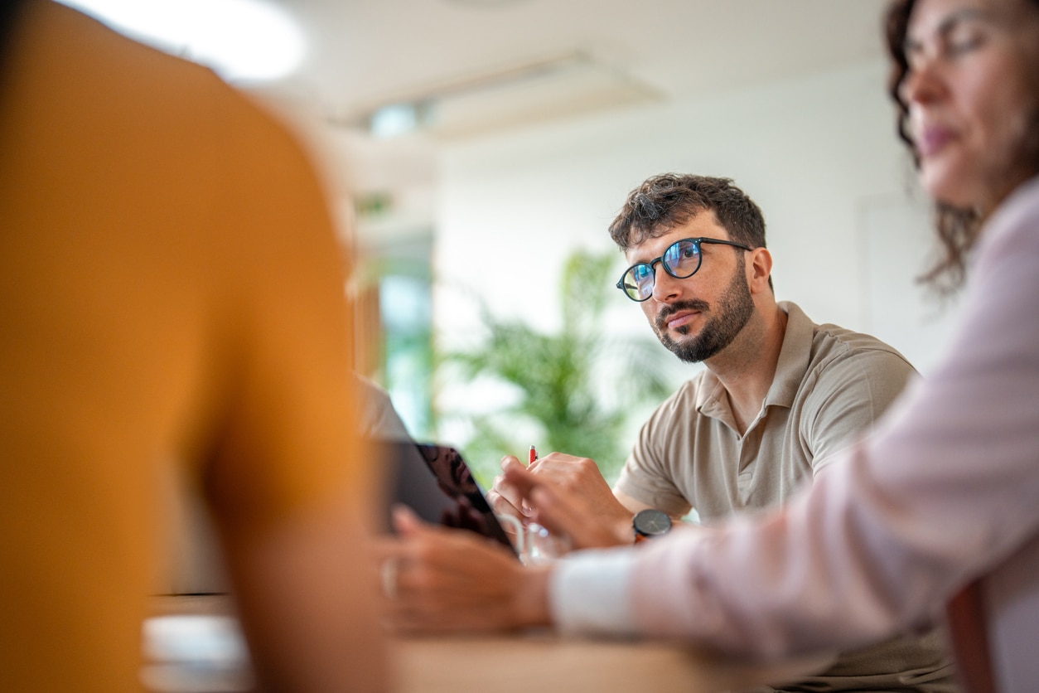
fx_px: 1443
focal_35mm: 50
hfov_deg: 39.6
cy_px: 346
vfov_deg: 27.0
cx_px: 520
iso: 320
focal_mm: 50
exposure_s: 1/125
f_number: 1.2
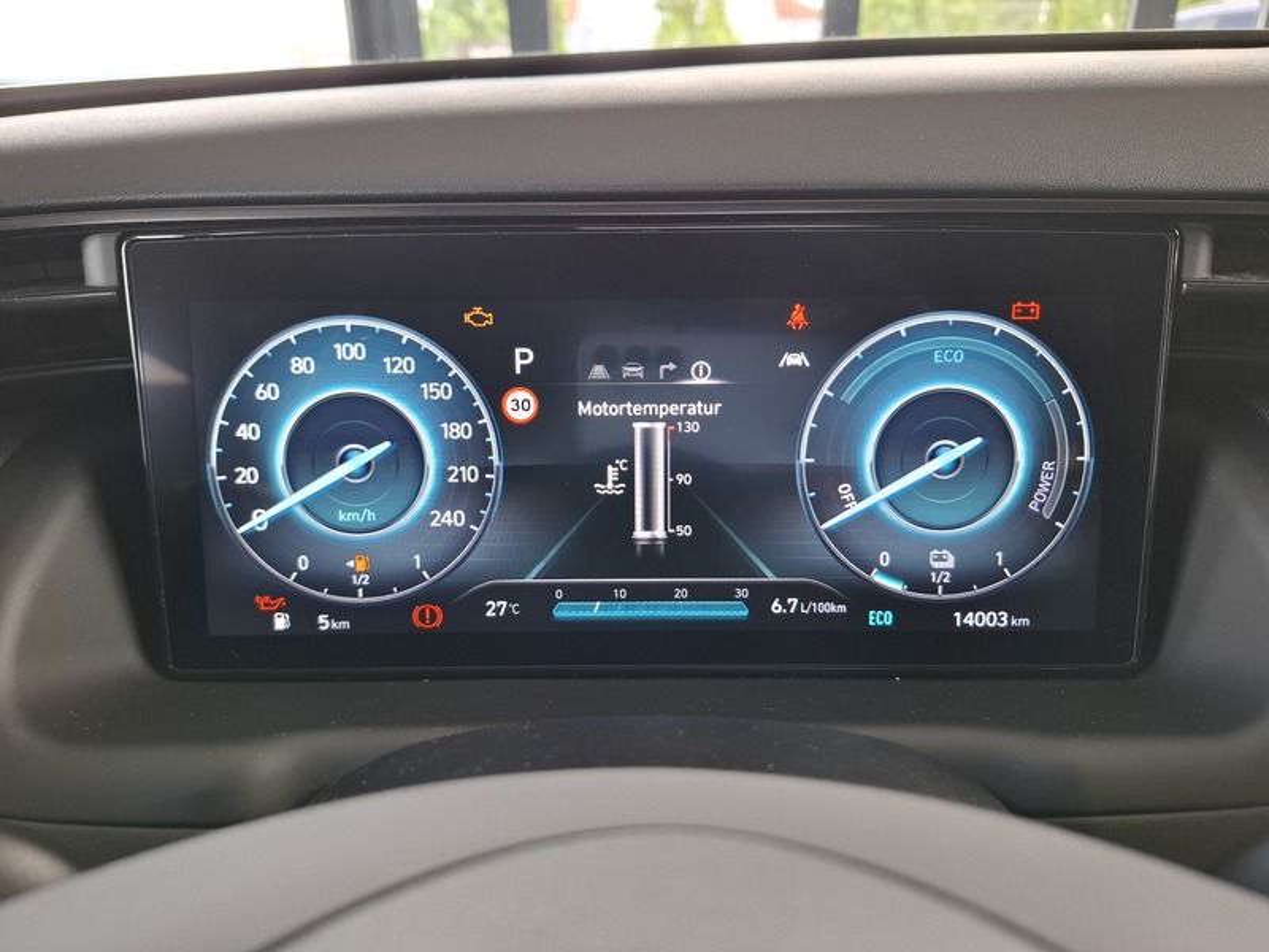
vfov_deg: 58.9
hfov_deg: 73.9
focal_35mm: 23
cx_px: 634
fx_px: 843
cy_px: 476
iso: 200
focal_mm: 5.54
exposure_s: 1/60
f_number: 1.8
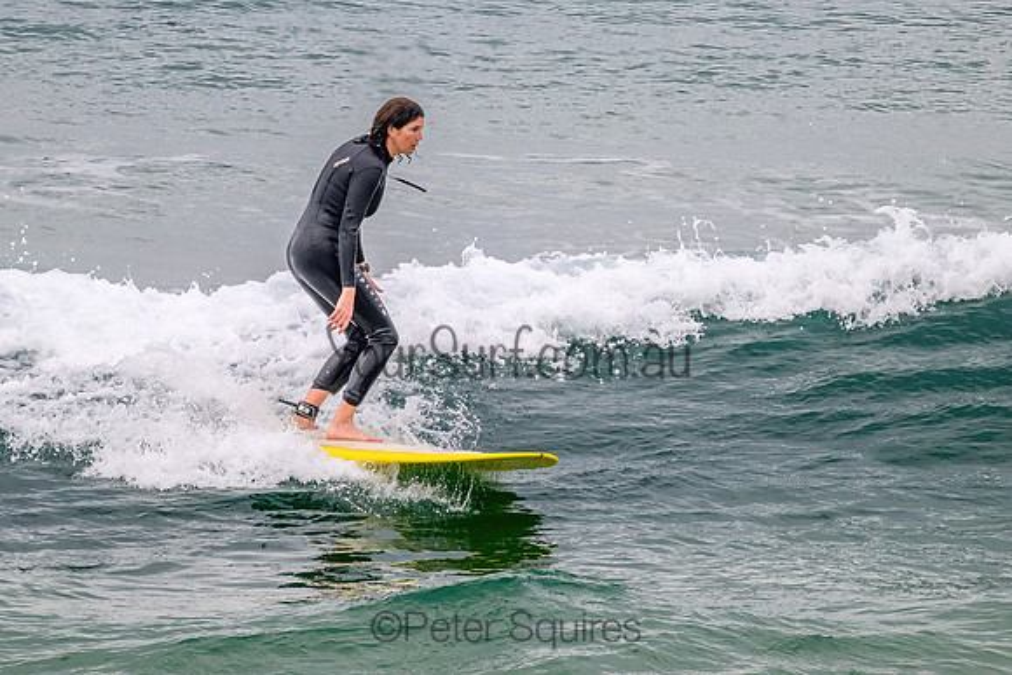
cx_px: 491
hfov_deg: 2.0
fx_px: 29452
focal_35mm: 1048
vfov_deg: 1.3
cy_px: 249
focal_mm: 800
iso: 900
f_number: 11
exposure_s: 1/2000
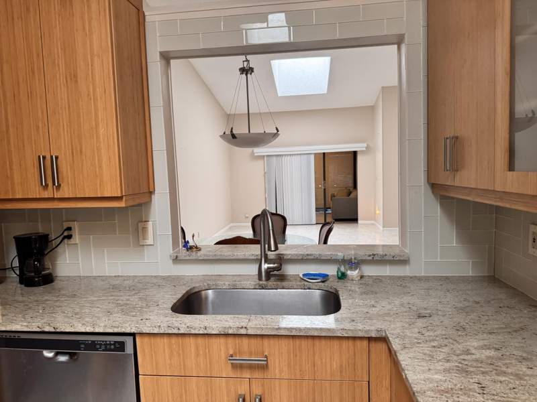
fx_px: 372
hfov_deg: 71.6
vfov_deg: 56.8
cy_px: 201
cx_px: 268
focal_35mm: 24
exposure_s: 1/60
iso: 500
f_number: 1.78
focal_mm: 6.76
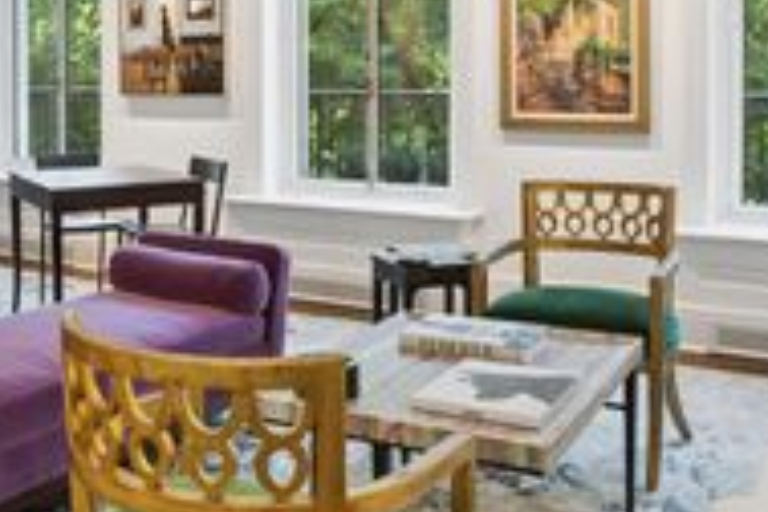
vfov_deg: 28.8
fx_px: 960
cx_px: 187
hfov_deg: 42.2
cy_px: 63
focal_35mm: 45
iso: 100
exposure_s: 1.3
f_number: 8
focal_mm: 17
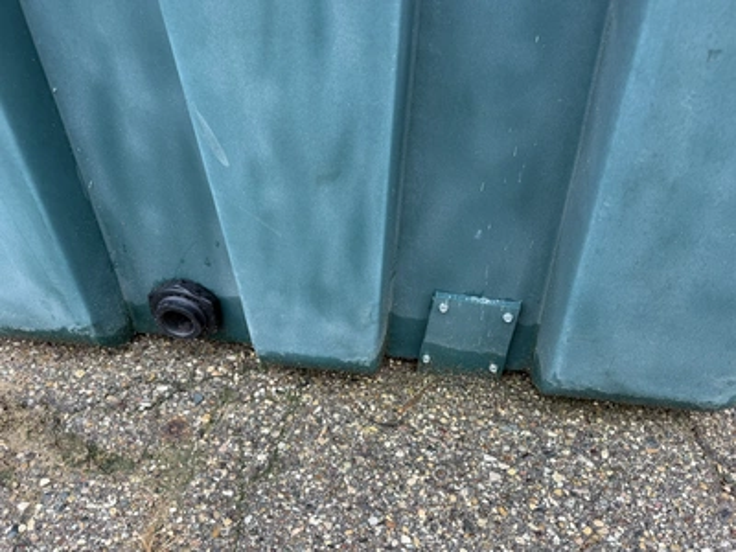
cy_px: 276
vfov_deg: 56.8
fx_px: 510
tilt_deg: -39.5
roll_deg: +2.3
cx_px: 368
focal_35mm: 24
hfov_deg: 71.6
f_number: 1.78
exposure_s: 1/121
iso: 125
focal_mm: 6.76
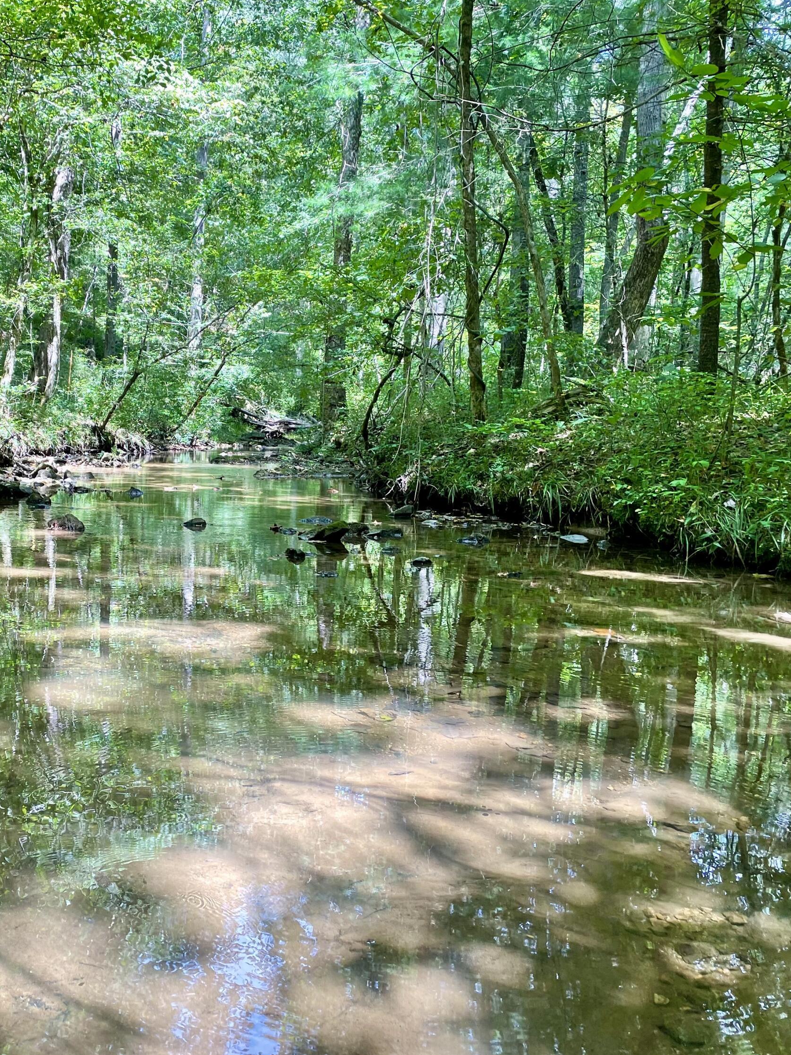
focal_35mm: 35
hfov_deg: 39.4
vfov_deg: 52.6
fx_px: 1067
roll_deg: -0.8
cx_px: 179
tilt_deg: -6.8
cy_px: 526
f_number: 1.6
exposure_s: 1/121
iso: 40
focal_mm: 4.2
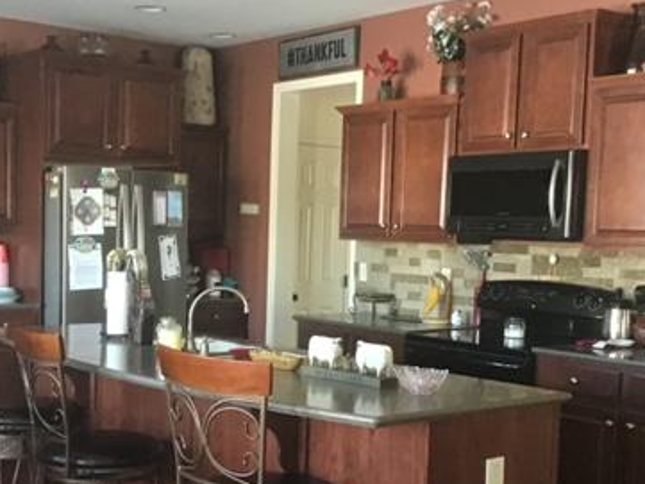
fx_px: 1025
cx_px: 252
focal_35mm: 55
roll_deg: -1.7
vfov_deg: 26.5
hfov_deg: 34.8
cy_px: 309
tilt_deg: -3.1
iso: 250
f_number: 2.4
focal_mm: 3.3
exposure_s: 1/30
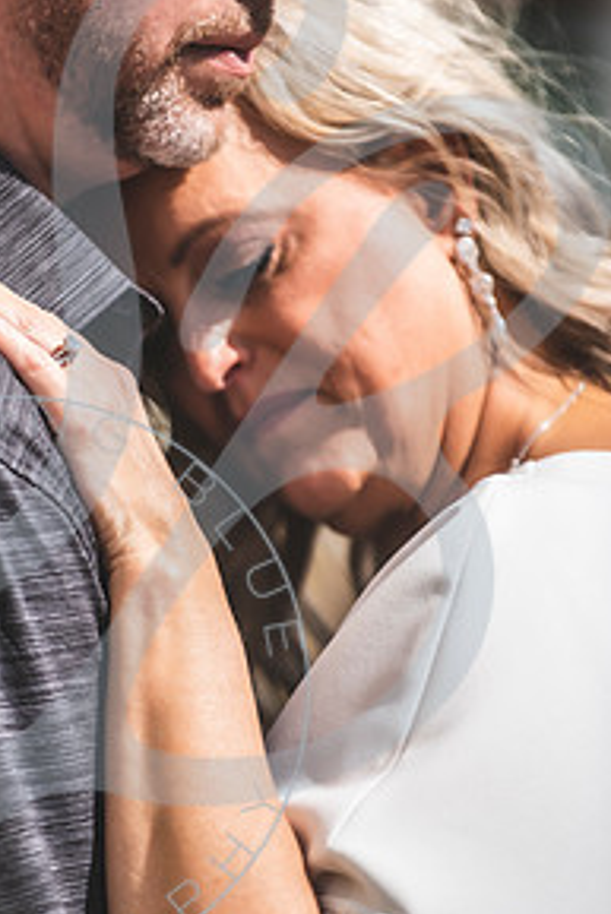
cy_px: 449
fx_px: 7907
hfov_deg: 4.4
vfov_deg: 6.6
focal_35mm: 311
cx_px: 158
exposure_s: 1/3200
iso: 100
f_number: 2.8
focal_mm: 200
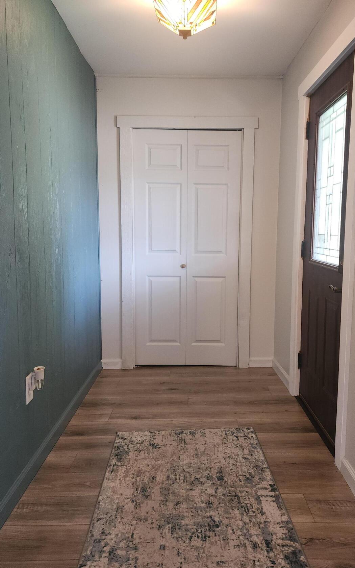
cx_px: 200
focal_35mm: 29
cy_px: 273
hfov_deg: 43.1
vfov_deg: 64.6
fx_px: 449
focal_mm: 6.4
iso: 100
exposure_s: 1/30
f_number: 1.8
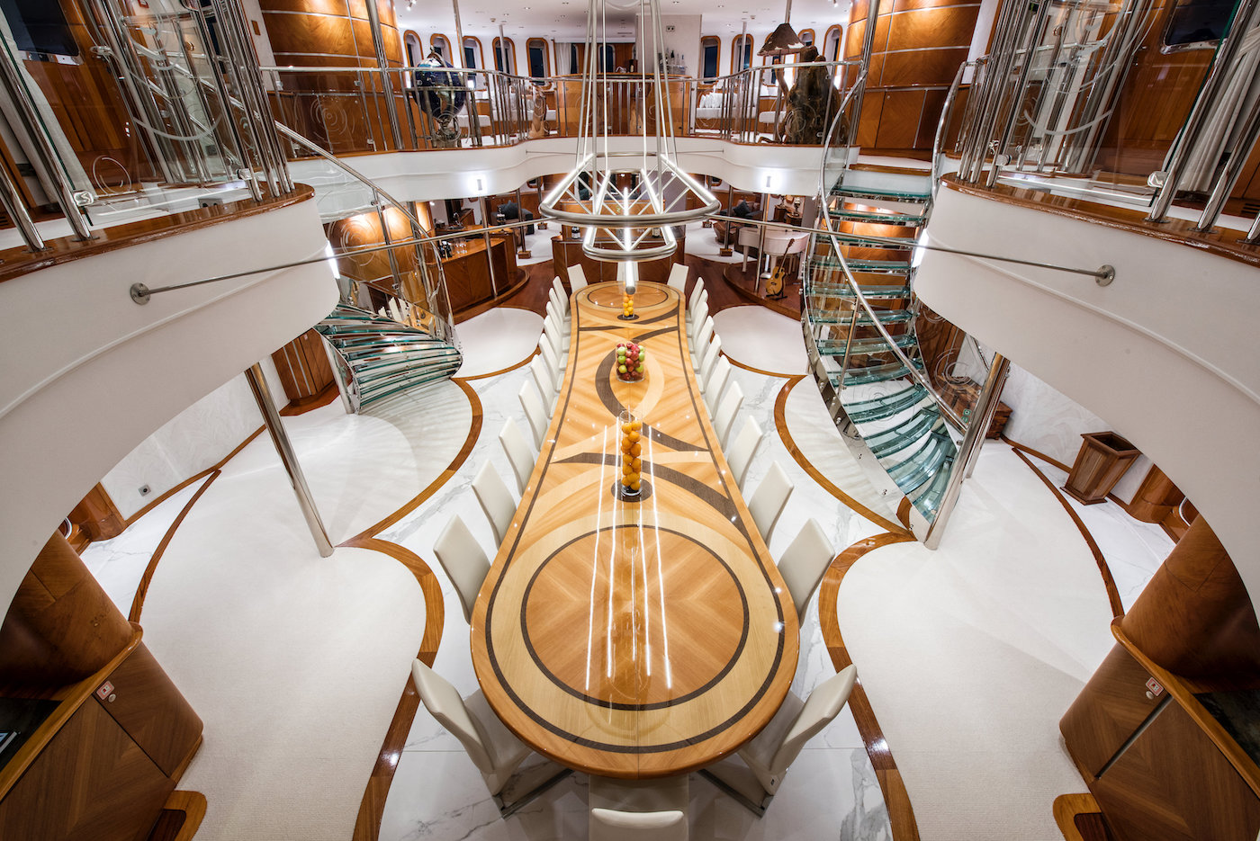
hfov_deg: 104.2
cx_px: 630
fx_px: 490
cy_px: 420
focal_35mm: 14
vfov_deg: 81.3
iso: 200
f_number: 16
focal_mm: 14
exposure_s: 1
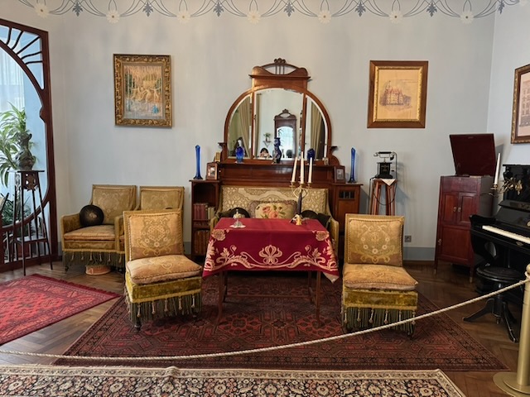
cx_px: 265
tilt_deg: -6.7
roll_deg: -0.4
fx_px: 367
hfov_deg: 71.6
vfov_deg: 56.8
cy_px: 198
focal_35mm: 24
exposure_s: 1/60
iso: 800
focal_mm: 6.76
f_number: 1.78
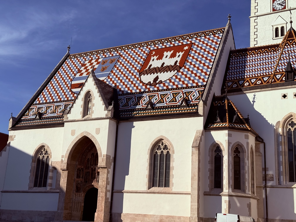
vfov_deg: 30.3
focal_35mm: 48
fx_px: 410
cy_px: 111
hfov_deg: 39.7
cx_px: 148
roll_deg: -3.4
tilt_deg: +16.2
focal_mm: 6.76
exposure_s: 1/7143
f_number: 1.78
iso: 64
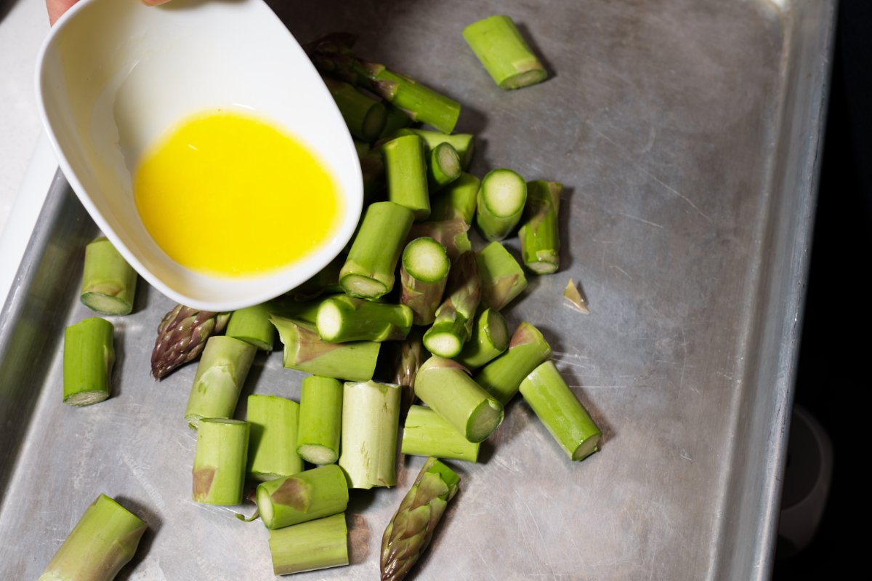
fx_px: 1332
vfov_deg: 24.6
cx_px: 436
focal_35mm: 55
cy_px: 290
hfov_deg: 36.3
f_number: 8
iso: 100
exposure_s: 1/100
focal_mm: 55
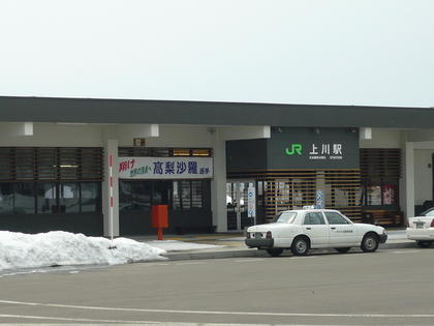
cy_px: 163
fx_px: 1241
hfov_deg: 19.8
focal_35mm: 99
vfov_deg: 14.9
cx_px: 217
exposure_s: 1/640
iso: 100
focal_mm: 10.2
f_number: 3.7
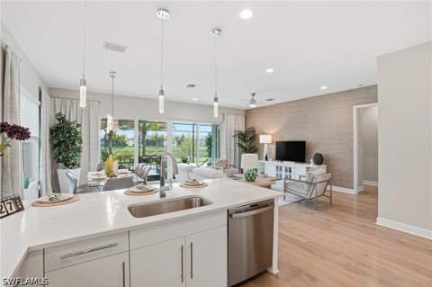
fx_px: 192
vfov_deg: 73.6
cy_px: 144
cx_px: 216
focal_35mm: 16
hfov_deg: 96.8
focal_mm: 16
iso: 200
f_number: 9
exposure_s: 1/50
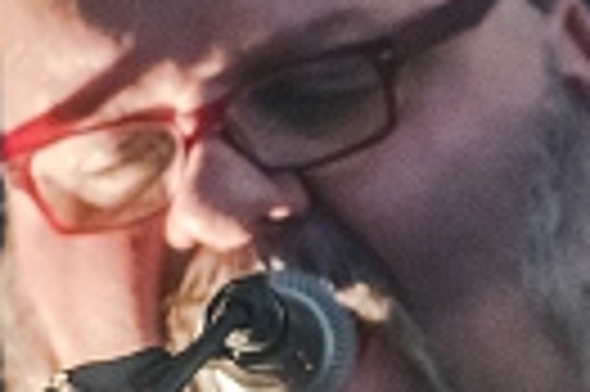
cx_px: 797
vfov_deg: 1.2
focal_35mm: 1101
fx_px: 18022
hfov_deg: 1.9
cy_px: 331
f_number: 2.8
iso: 3200
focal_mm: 200
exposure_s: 1/100
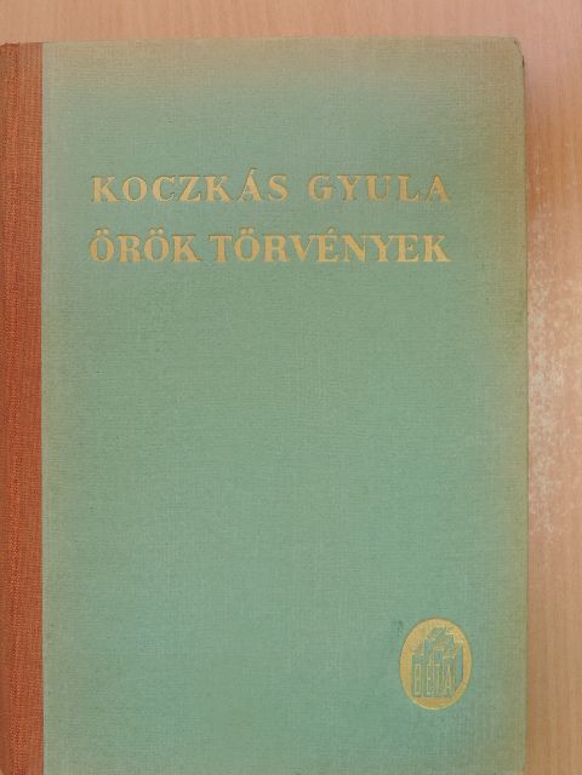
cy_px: 388
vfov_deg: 32.2
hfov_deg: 24.4
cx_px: 291
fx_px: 1345
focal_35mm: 60
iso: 400
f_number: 3.7
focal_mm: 10.7
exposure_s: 1/15
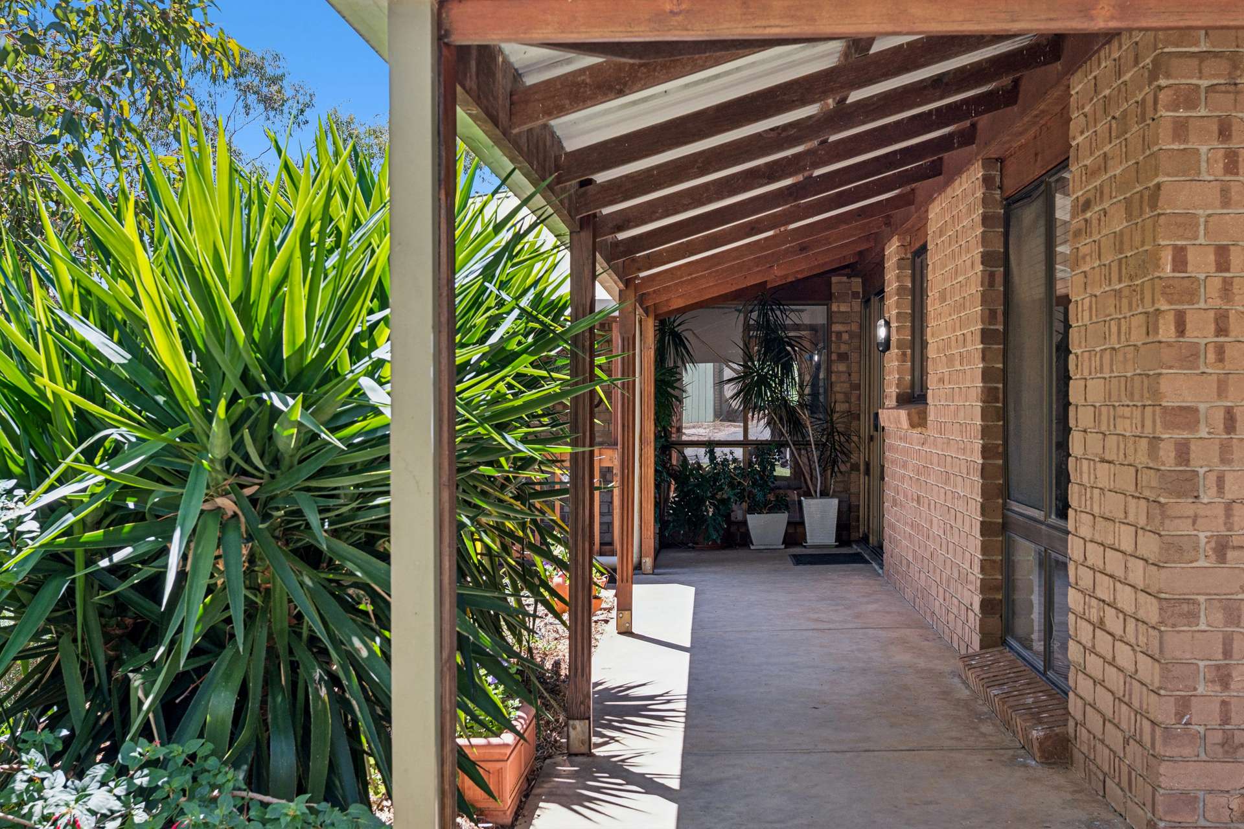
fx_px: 1555
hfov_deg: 43.6
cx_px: 622
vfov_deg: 29.9
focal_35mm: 45
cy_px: 414
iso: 200
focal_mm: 30
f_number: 8
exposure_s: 1/80
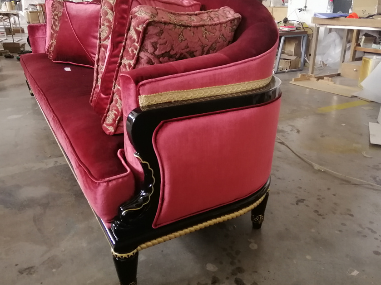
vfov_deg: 45.4
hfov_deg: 58.3
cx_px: 197
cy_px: 144
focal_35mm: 31
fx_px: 341
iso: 400
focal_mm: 3.81
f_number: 2.2
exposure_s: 1/25
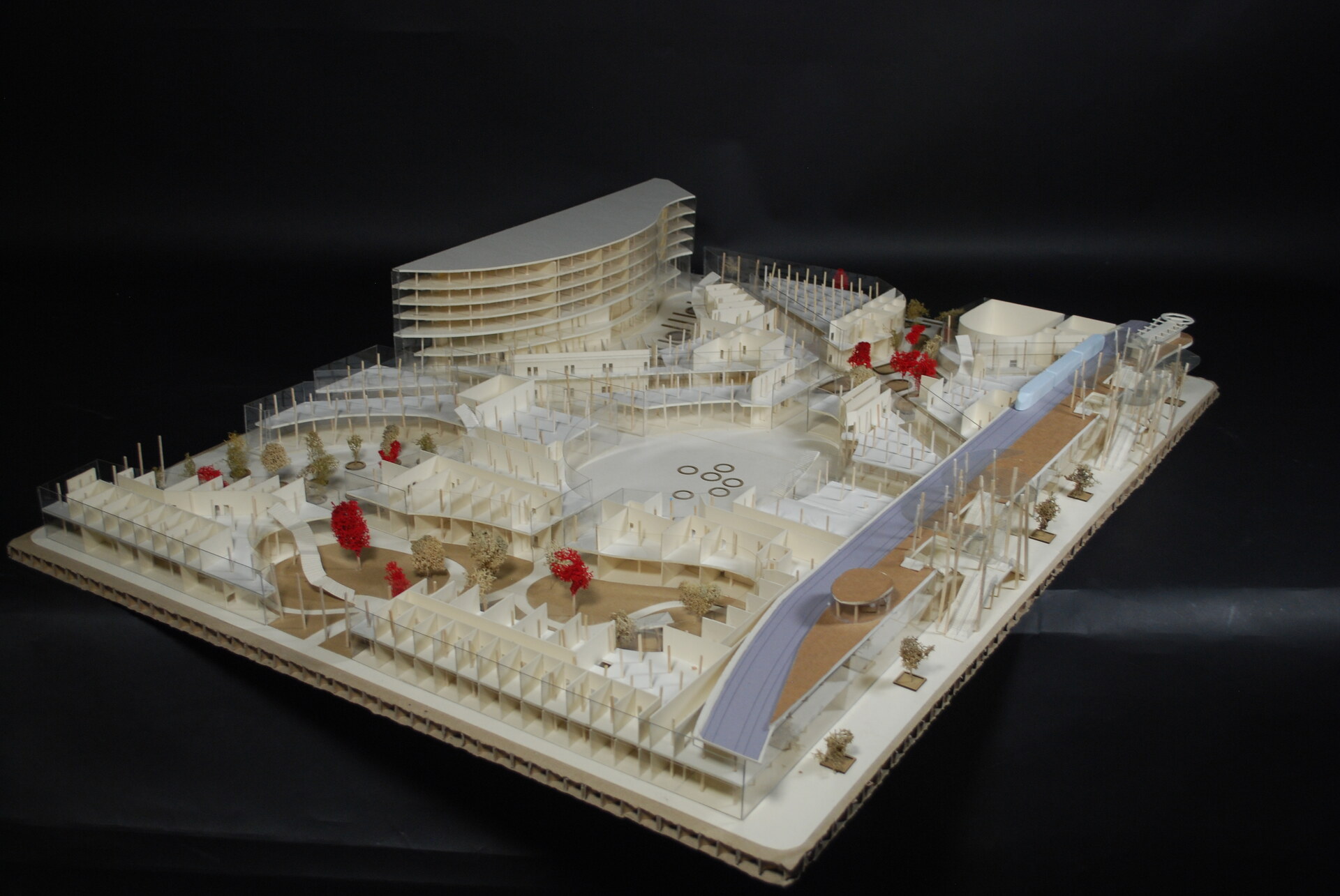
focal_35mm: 42
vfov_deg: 32.0
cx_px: 670
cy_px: 448
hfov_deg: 46.4
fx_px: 1565
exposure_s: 1/30
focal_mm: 28
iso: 280
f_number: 4.5
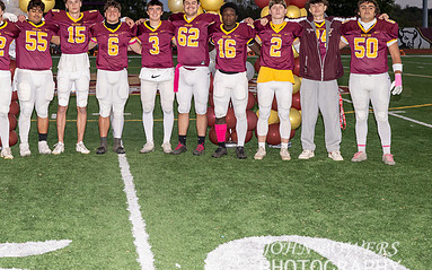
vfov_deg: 18.7
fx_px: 812
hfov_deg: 29.6
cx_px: 140
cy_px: 62
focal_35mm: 69
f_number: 4.5
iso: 1000
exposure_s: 1/200
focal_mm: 33.5
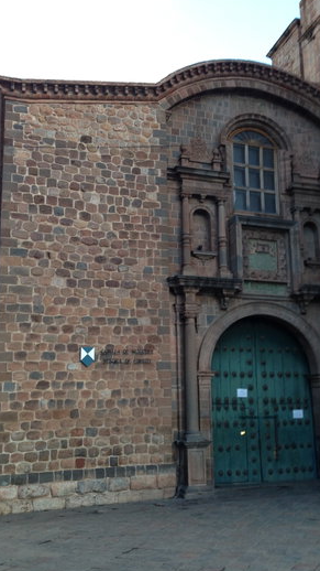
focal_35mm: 37
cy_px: 286
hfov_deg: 31.9
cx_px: 180
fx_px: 559
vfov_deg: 54.0
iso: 64
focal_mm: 4.12
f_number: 2.4
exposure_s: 1/40
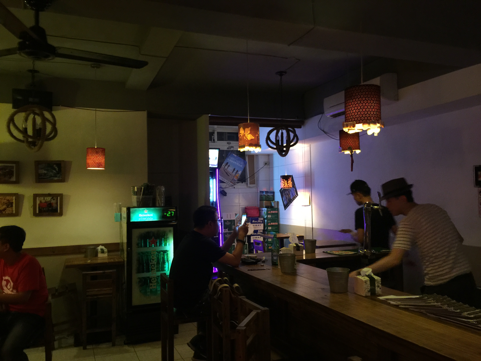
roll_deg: -1.1
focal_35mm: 29
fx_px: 403
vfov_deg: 48.2
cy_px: 180
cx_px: 240
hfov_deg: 61.7
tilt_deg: +1.9
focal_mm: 4.15
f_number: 2.2
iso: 100
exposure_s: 1/4
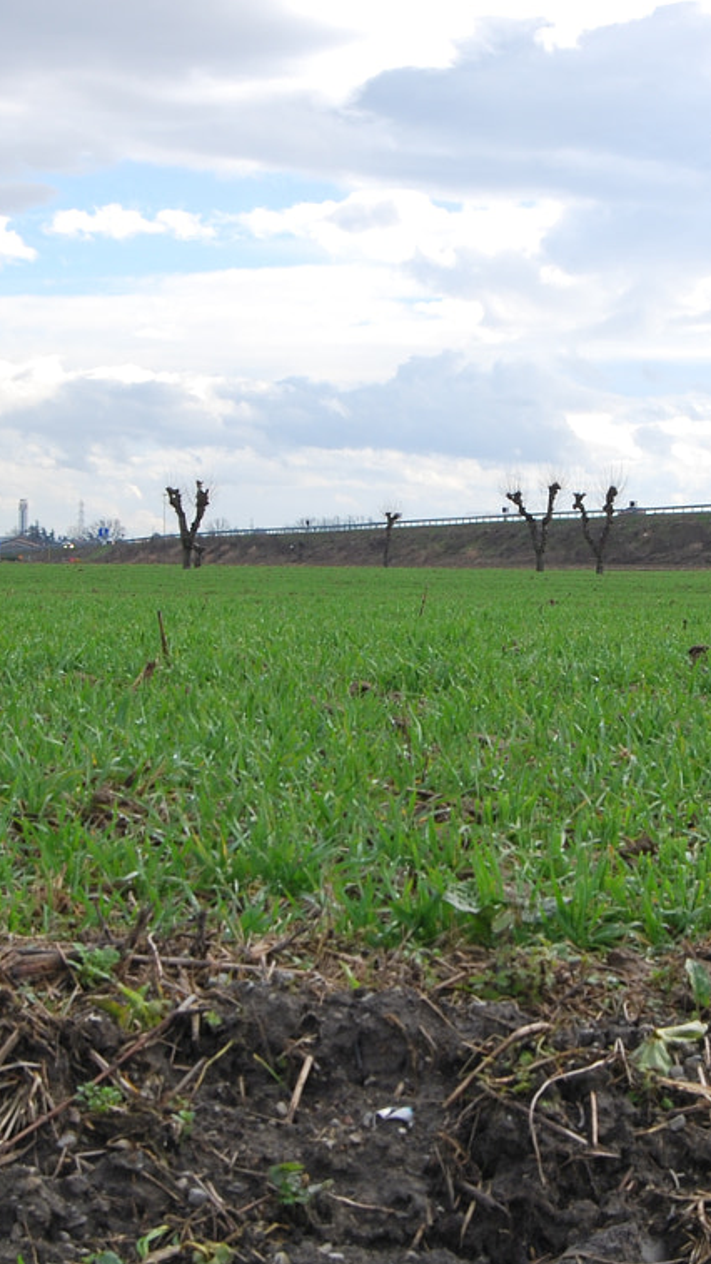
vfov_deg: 20.7
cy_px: 605
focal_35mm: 103
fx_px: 3455
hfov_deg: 11.7
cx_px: 429
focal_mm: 31
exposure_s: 1/60
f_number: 13
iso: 100
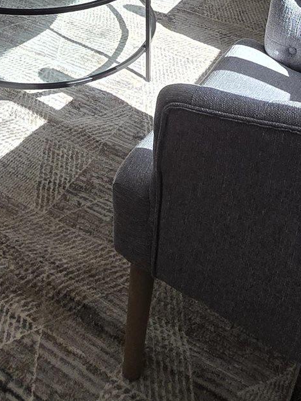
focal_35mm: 48
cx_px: 105
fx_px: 557
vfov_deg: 30.7
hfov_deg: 30.1
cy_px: -126
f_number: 2.2
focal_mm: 2.2
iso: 50
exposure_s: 1/298
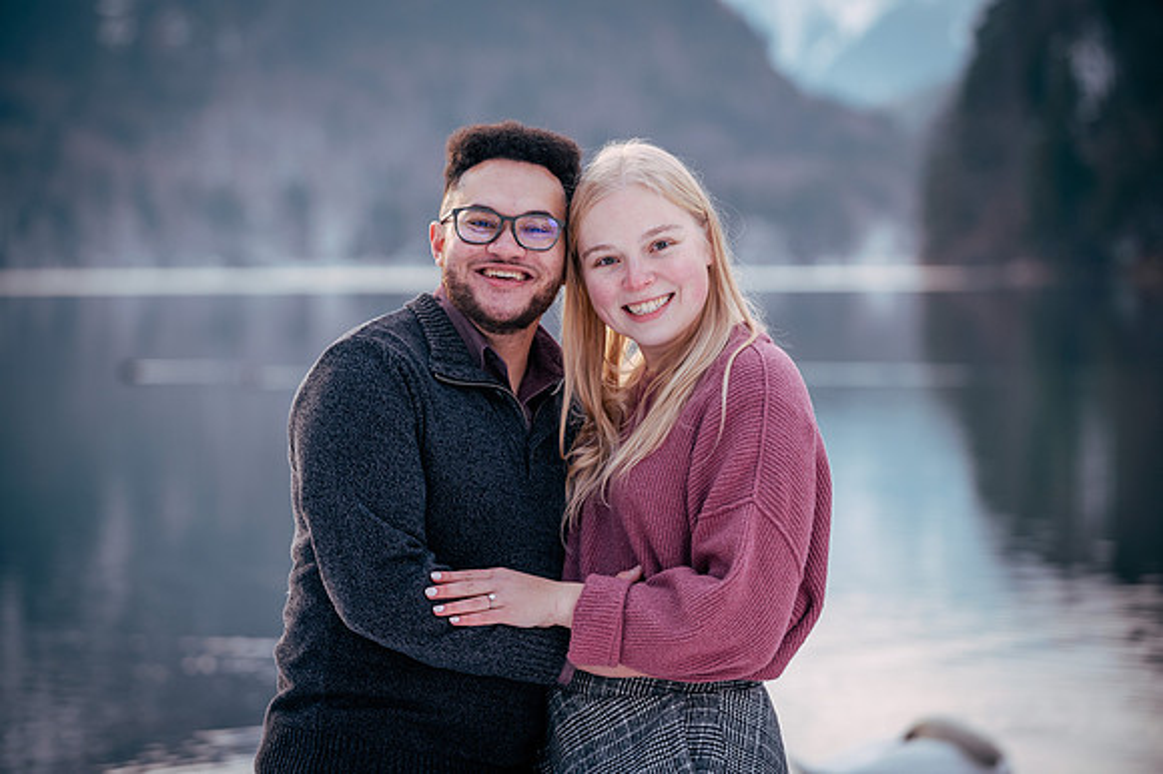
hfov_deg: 16.0
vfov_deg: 10.7
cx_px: 582
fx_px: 4132
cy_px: 387
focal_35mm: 128
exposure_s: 1/320
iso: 250
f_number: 4
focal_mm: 125
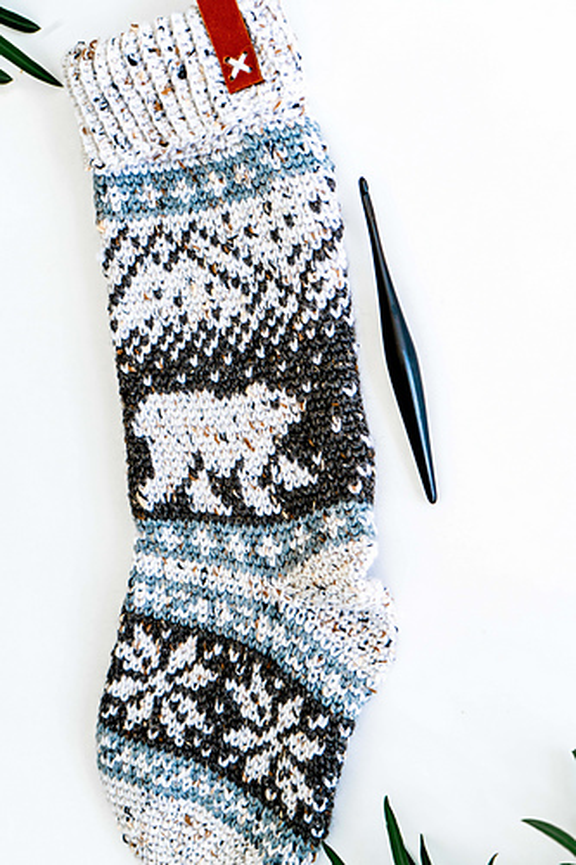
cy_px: 432
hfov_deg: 20.9
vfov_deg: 31.0
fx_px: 1561
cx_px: 288
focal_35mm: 65
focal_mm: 65
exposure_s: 1/250
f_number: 5.6
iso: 800
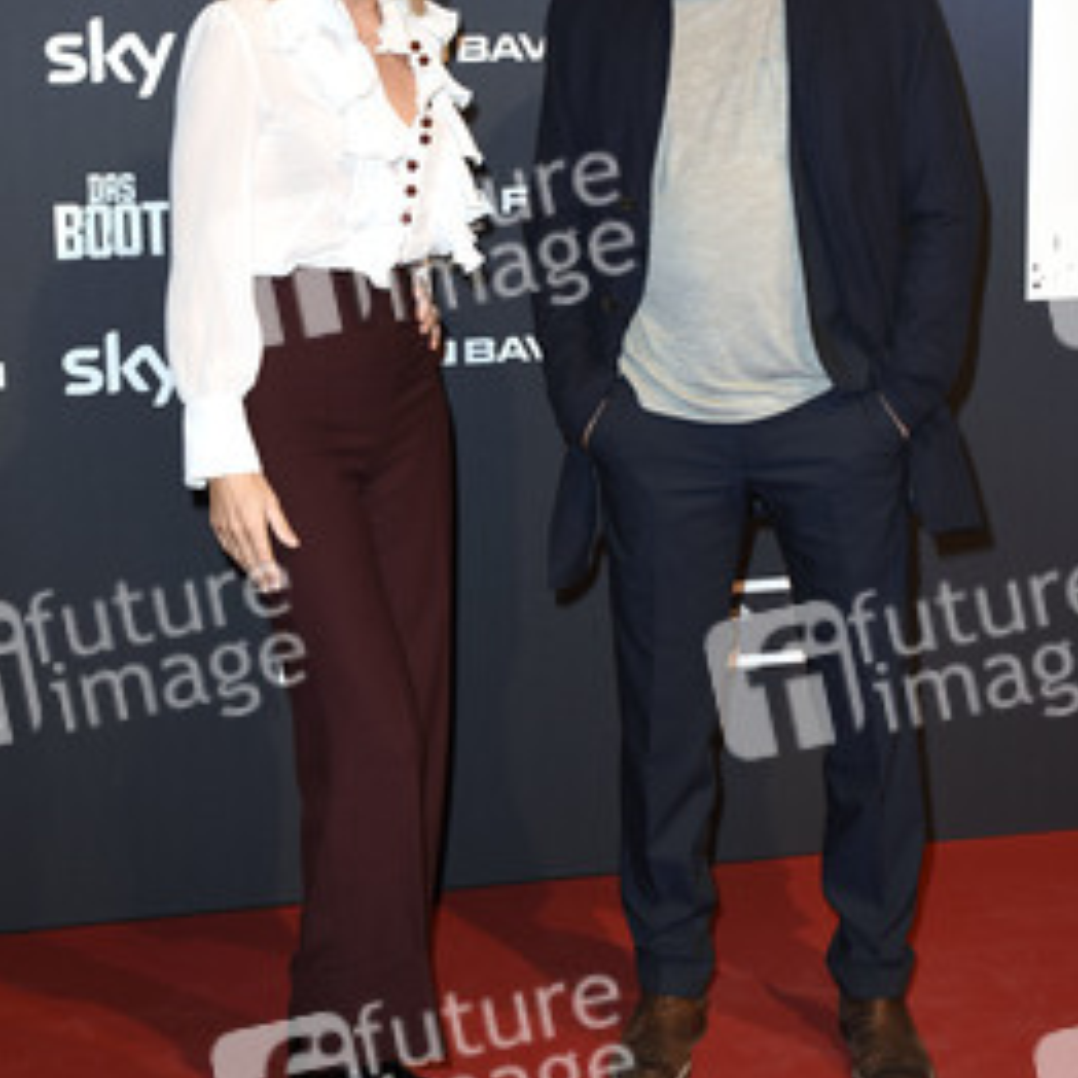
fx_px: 2325
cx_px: 543
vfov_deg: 26.1
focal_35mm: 66
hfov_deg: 26.1
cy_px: 457
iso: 500
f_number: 6.3
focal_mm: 34
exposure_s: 1/160
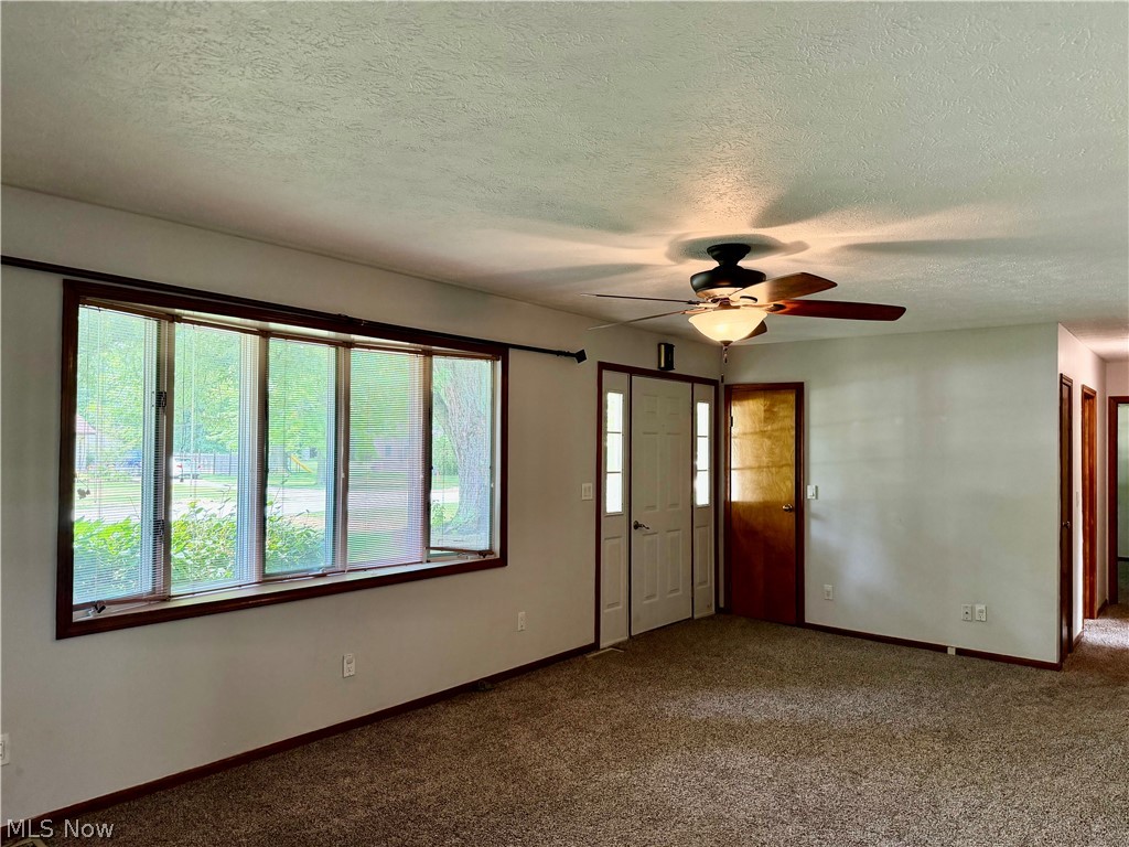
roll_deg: +0.4
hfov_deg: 71.6
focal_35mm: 24
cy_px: 424
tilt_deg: -1.0
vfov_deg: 56.8
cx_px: 564
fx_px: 783
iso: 250
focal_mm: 6.76
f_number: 1.78
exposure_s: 1/120
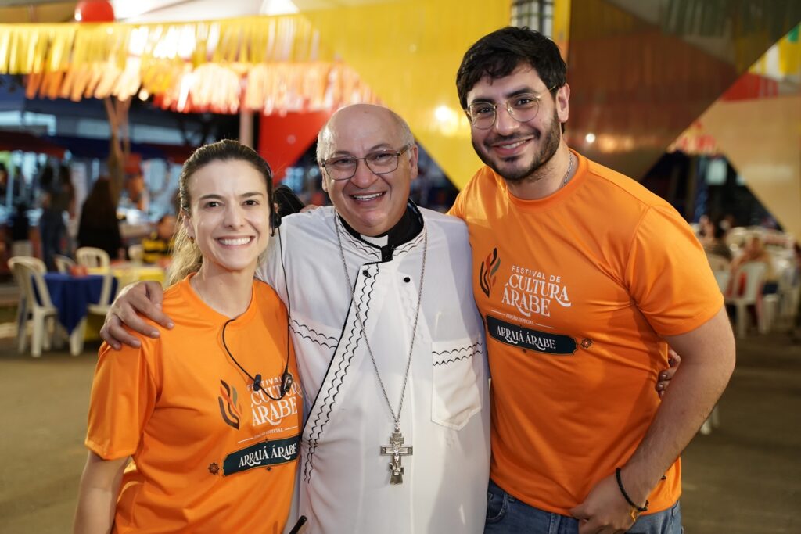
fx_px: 1113
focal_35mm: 50
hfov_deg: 39.6
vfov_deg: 27.0
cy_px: 267
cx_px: 400
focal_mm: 50
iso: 2500
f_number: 2.8
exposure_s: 1/125
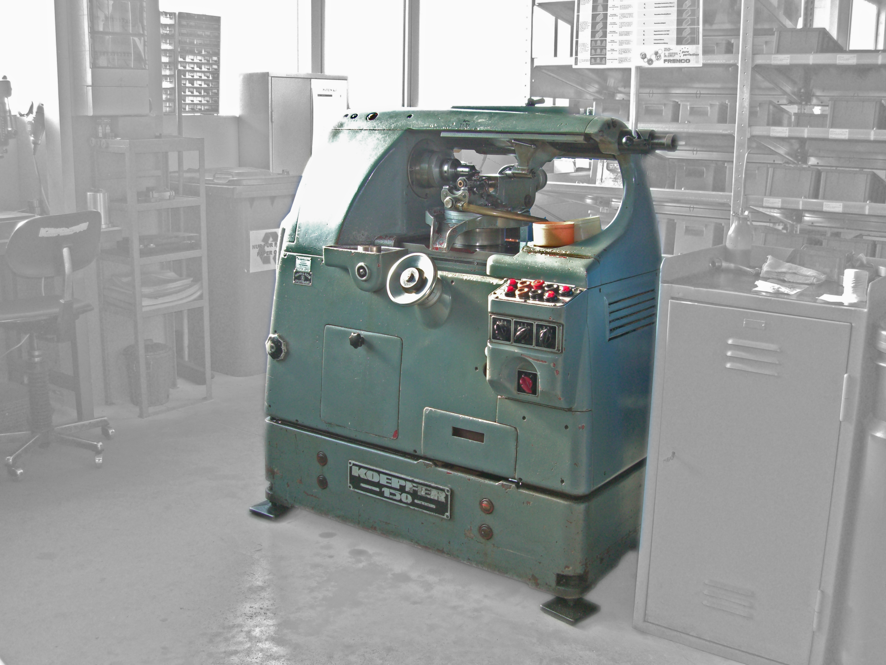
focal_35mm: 38
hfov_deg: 49.0
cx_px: 443
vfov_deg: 37.7
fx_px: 973
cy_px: 332
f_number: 2.8
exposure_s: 1/80
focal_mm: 7.9
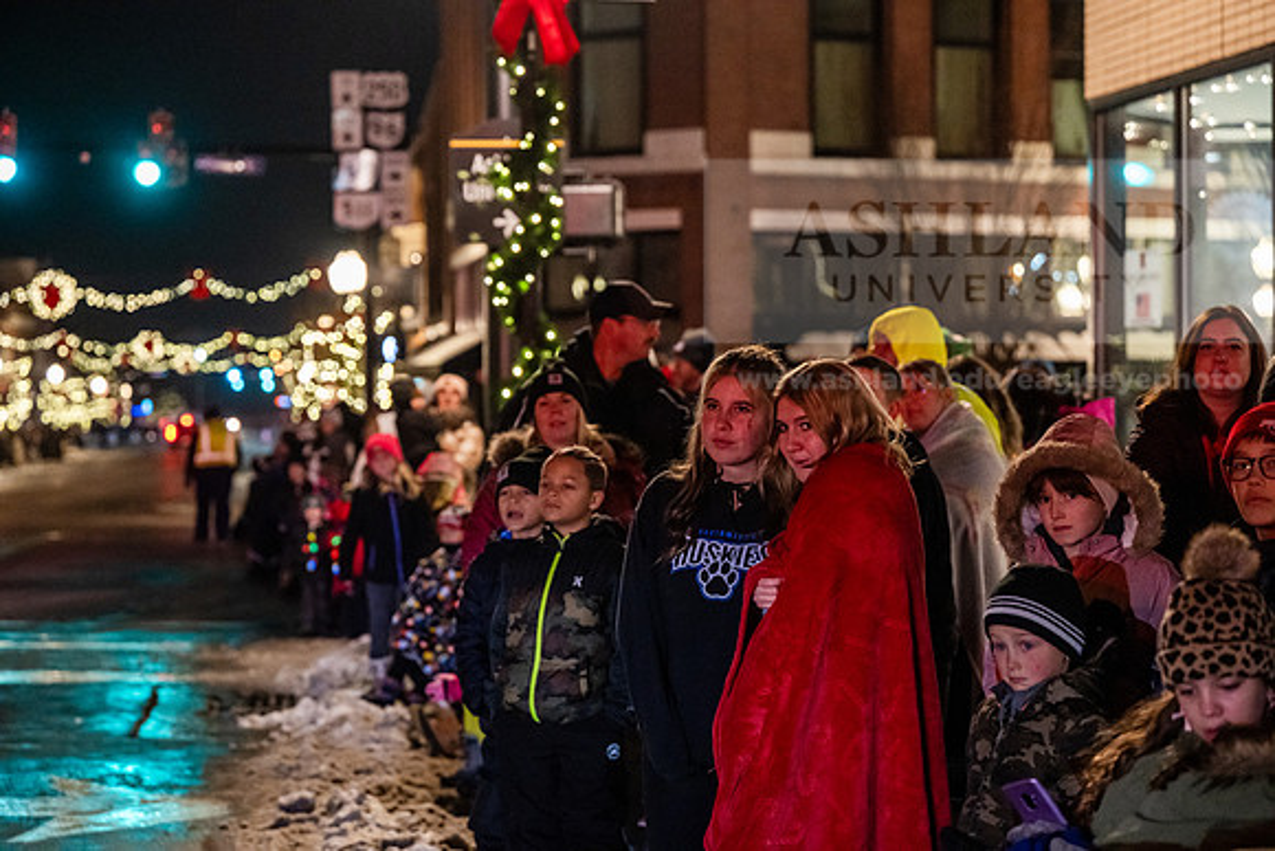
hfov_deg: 27.0
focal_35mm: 75
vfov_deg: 18.2
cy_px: 426
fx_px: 2657
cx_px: 638
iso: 4000
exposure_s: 1/250
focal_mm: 75
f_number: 3.2
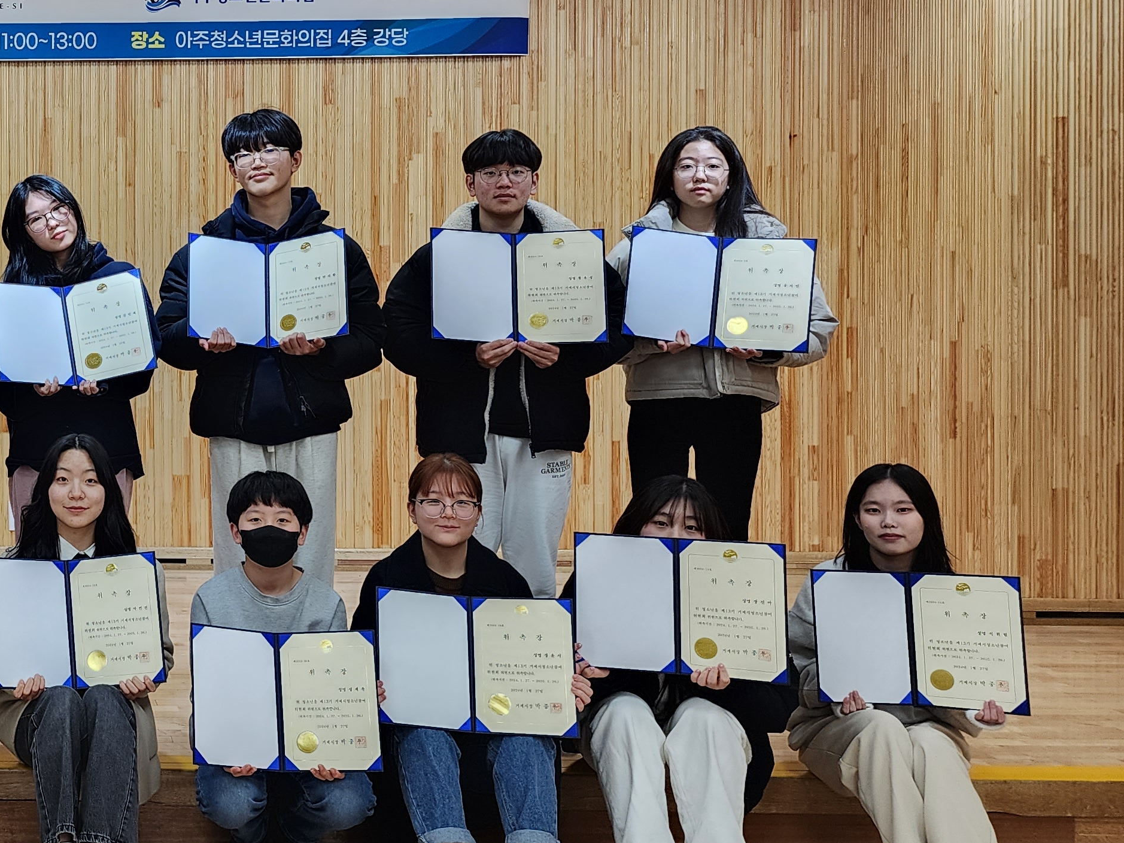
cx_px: -30
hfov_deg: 34.9
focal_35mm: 49
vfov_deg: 29.5
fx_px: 1591
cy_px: 284
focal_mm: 6.4
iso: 100
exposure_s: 1/180
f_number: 1.8
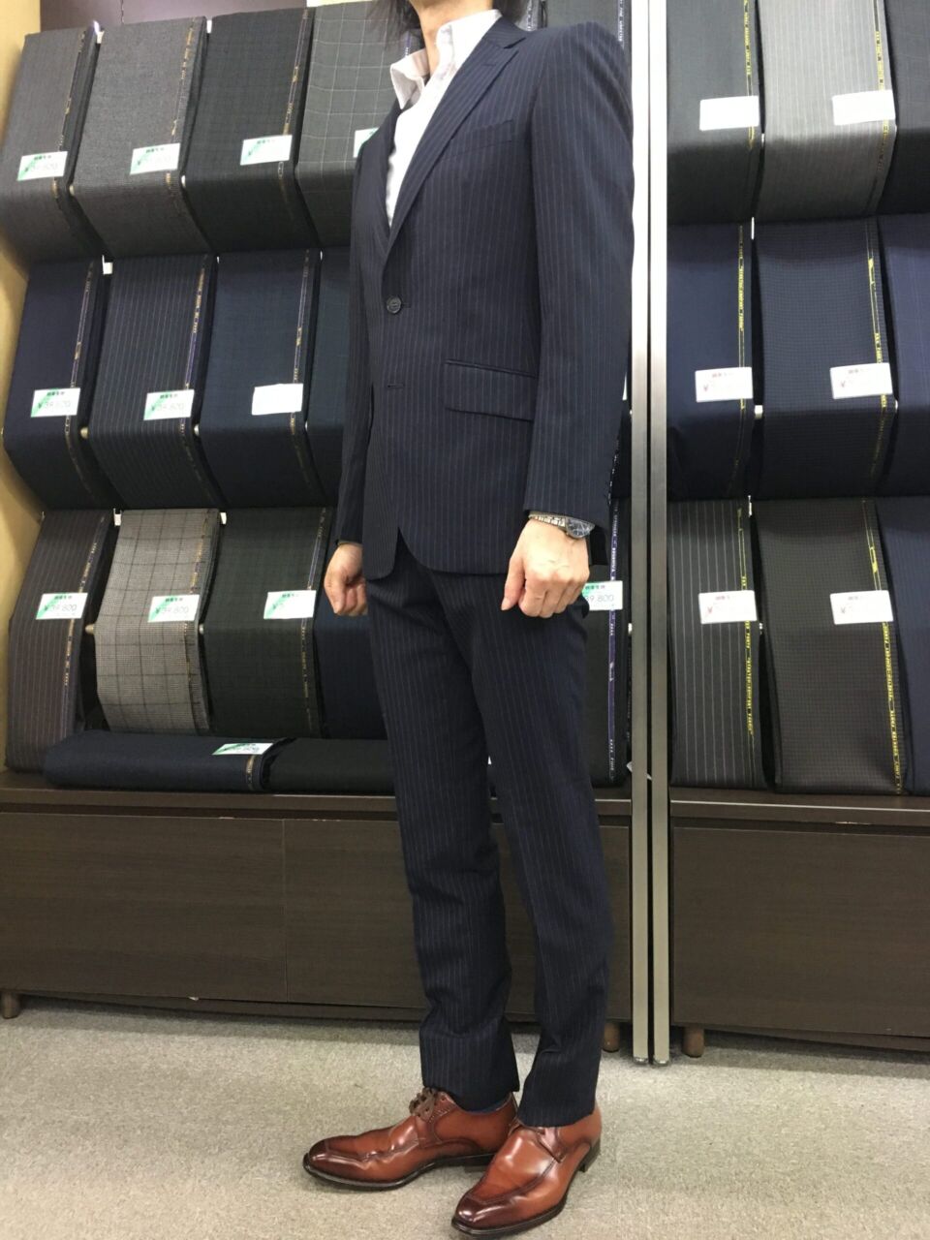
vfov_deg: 61.7
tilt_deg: -2.5
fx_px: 1039
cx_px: 465
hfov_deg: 48.2
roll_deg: +0.5
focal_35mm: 29
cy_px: 620
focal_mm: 4.15
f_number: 2.2
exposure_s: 1/30
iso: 200
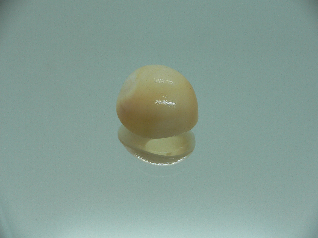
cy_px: 119
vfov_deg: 40.7
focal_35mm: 35
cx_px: 159
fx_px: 322
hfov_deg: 52.6
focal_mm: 4.6
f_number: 2.8
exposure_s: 1/60
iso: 80
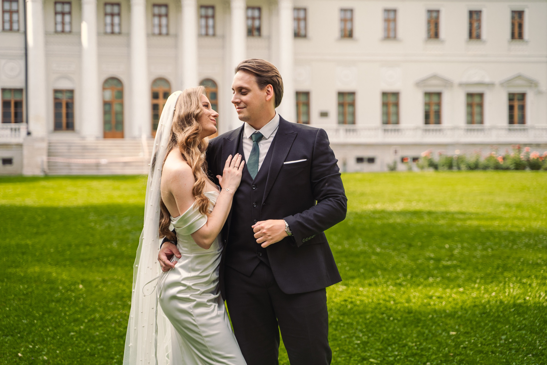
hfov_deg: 27.0
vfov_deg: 18.2
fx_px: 1140
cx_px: 274
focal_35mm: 75
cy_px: 182
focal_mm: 75
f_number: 3.5
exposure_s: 1/125
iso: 100
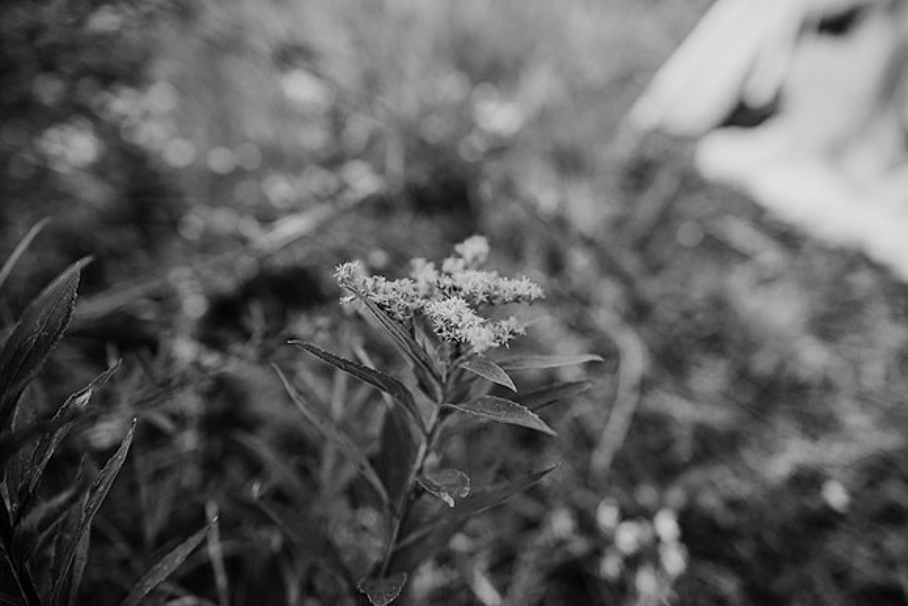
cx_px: 454
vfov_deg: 53.2
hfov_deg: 73.7
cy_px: 303
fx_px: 605
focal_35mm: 24
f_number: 2.5
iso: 250
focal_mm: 24
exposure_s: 1/400
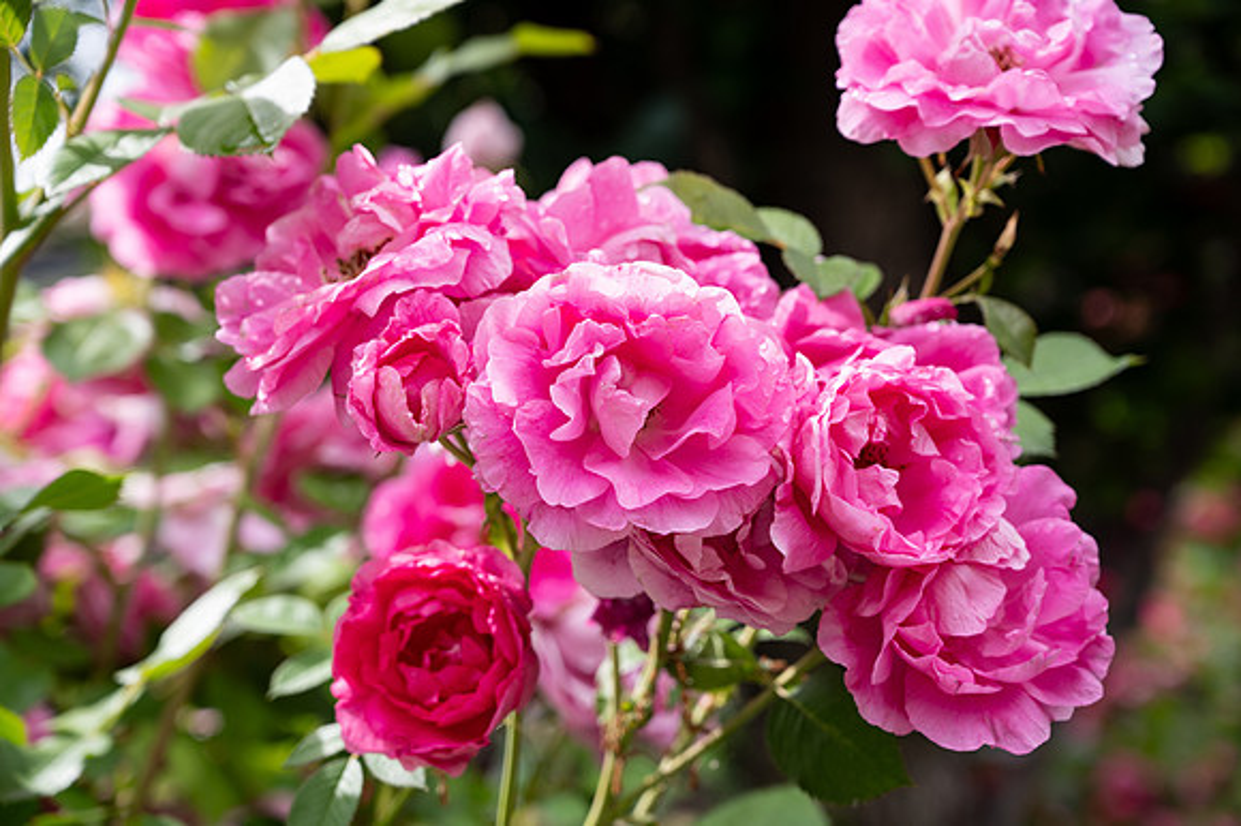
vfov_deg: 19.4
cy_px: 413
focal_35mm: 70
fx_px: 2412
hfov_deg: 28.9
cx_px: 620
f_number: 5.6
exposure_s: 1/320
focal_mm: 70
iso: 100
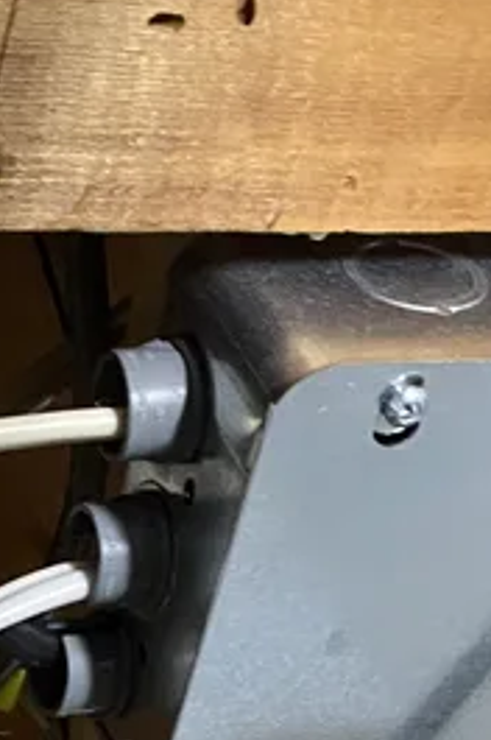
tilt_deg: +43.4
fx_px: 1887
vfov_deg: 20.5
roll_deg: +13.9
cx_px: -190
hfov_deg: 14.1
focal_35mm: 92
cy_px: 923
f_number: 1.8
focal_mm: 4.25
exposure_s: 1/30
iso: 640
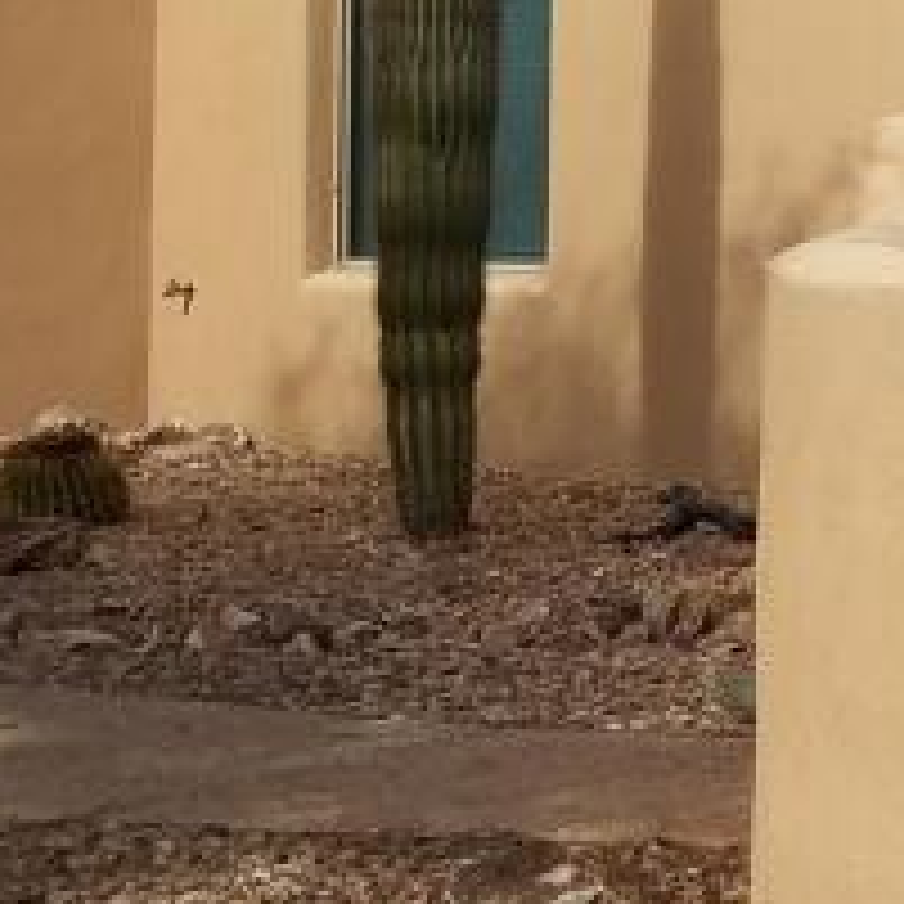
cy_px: -117
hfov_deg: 12.0
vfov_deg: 14.5
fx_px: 3457
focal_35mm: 117
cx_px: 2177
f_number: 1.7
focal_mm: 4.2
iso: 40
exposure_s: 1/1456
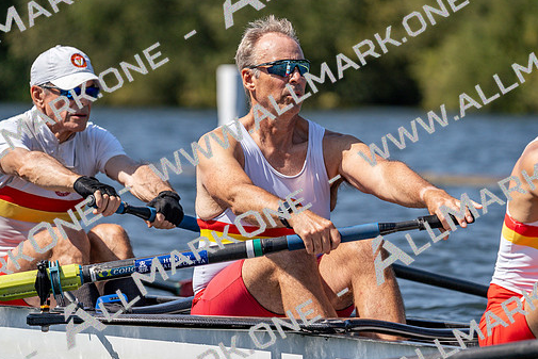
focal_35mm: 369
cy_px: 185
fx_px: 5516
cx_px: 280
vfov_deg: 3.7
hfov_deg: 5.6
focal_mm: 321
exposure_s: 1/2000
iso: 250
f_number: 6.3
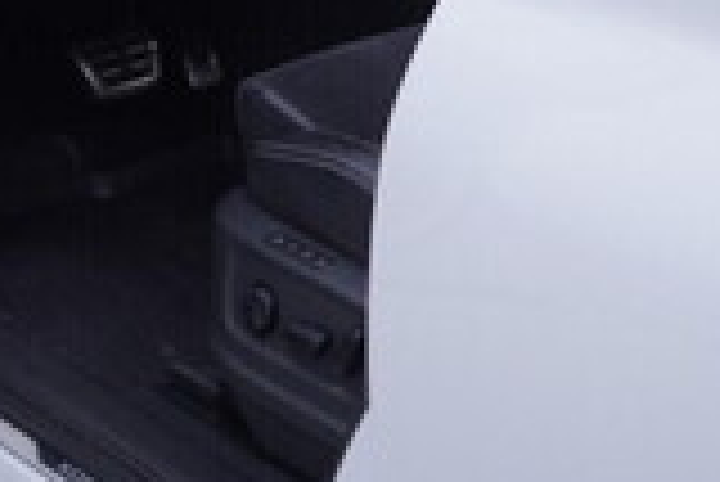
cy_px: -119
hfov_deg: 16.0
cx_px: -99
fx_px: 2482
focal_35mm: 124
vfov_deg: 10.9
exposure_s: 1/60
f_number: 3.5
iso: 125
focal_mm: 24
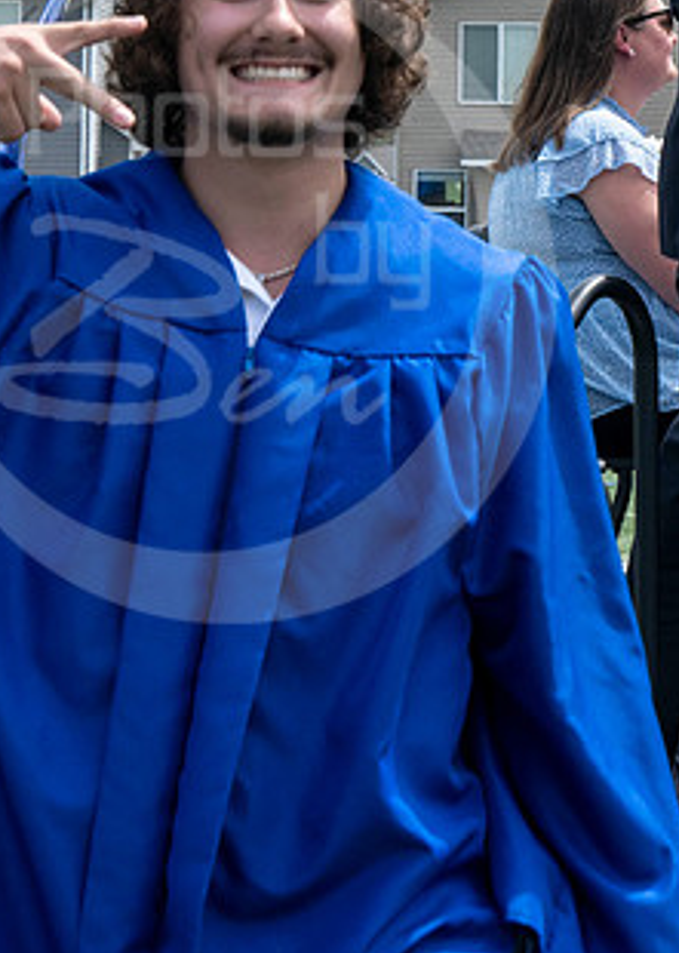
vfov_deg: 7.1
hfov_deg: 5.1
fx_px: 7569
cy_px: -262
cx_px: 706
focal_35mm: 280
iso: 200
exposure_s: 1/250
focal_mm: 70
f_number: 13
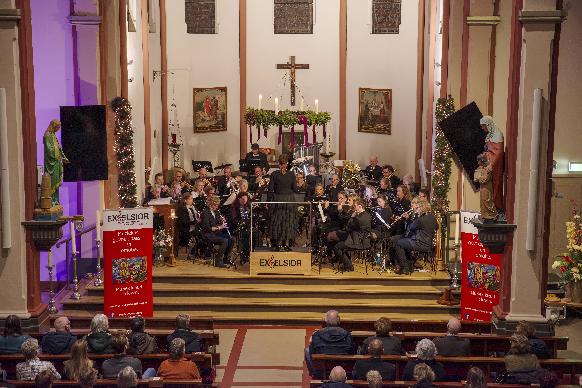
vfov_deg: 19.5
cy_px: 194
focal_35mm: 70
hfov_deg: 28.8
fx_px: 1132
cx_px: 291
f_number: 5
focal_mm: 70
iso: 800
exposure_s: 1/25
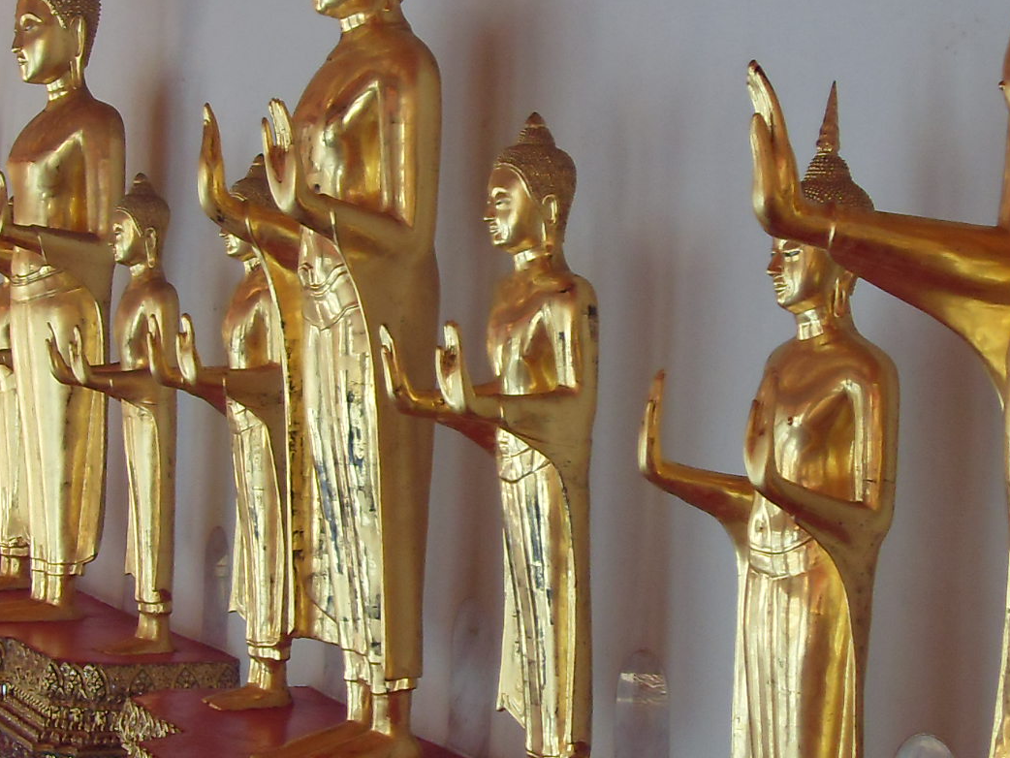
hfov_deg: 19.9
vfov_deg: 15.2
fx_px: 2831
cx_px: 152
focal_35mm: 97
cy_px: 312
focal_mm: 6.6
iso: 160
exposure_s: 1/45
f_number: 3.5
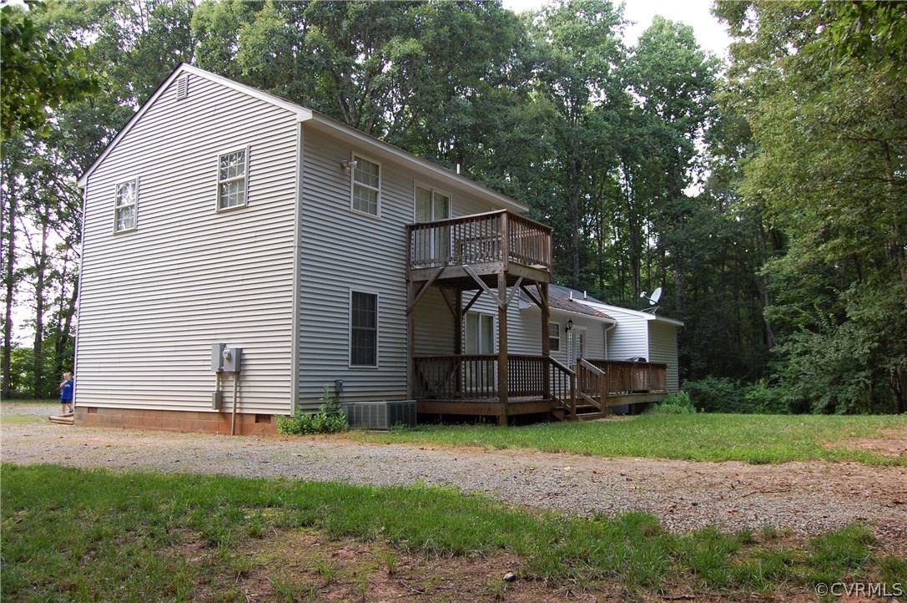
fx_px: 679
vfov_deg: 47.8
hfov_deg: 67.4
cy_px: 302
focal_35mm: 27
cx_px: 454
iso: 400
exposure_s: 1/100
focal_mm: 18
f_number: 5.6
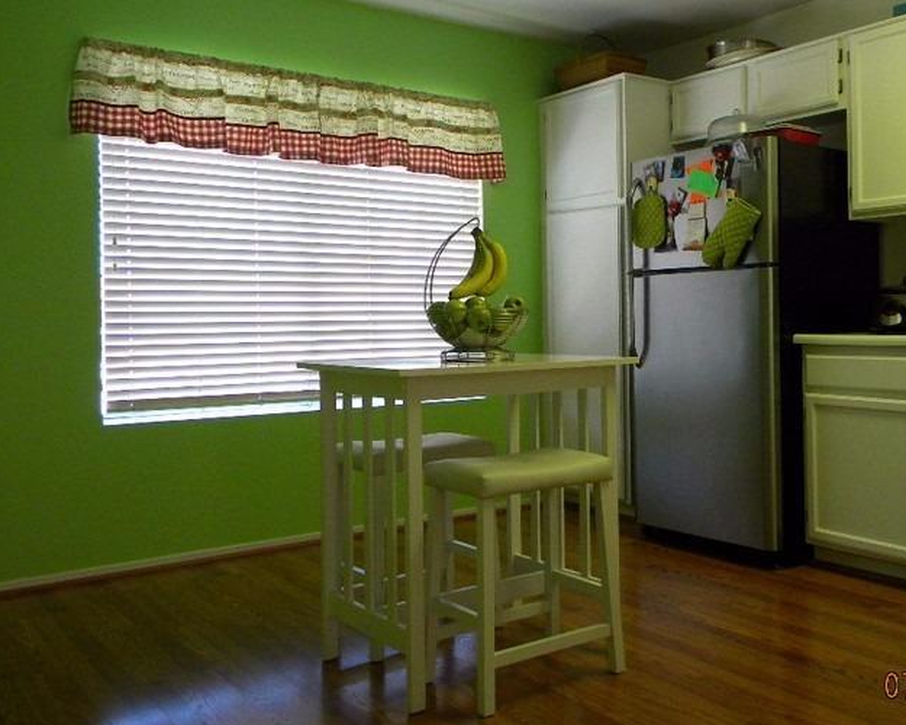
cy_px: 342
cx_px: 552
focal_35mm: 35
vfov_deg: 42.2
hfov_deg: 51.1
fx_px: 938
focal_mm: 5
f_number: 3.5
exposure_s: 1/48.2
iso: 275
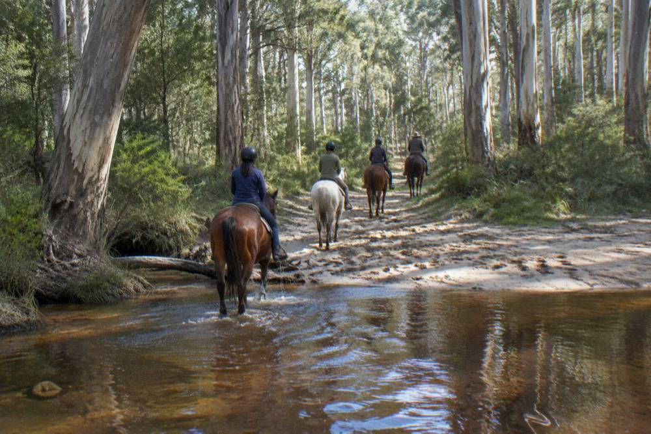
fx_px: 633
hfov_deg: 54.5
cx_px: 326
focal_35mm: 35
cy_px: 217
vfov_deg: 37.8
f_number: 7.1
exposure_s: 1/500
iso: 500
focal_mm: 35
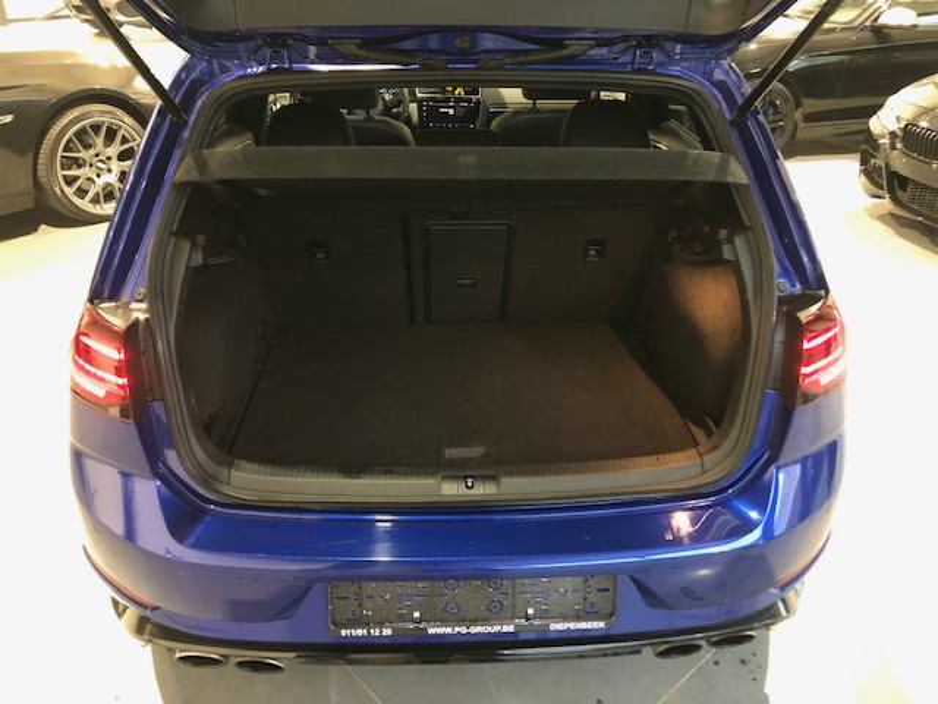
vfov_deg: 49.7
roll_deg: -0.4
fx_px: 759
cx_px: 469
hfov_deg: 63.4
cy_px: 352
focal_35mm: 28
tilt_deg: -29.7
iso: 100
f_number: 1.8
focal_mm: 3.99
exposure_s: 1/4
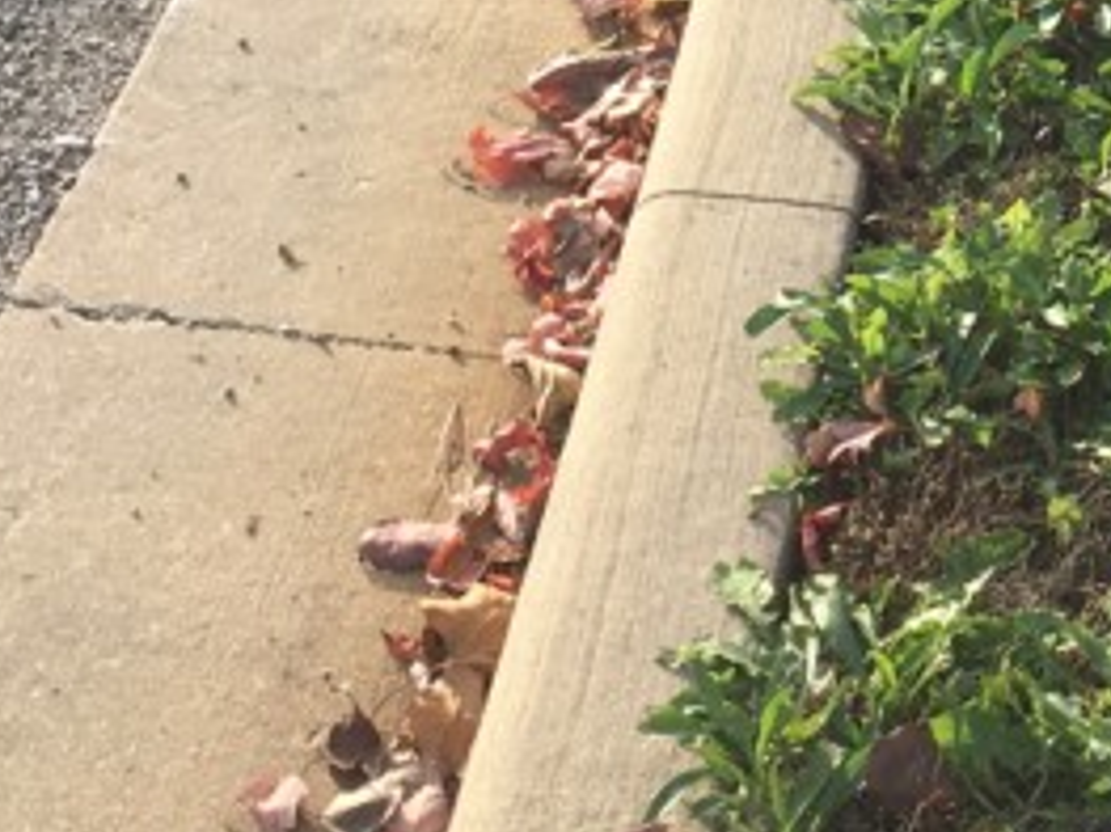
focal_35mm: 113
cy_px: -545
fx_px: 3625
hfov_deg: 17.0
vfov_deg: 12.3
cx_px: 1149
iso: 25
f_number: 2.2
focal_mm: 4.15
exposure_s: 1/646
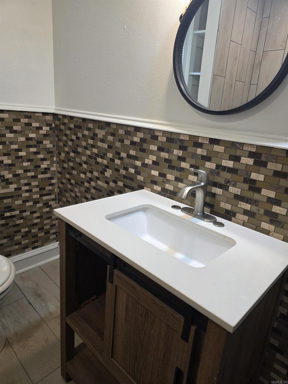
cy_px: 192
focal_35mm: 23
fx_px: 255
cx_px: 144
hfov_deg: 58.9
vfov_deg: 73.9
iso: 200
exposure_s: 1/120
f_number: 1.7
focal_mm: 6.3
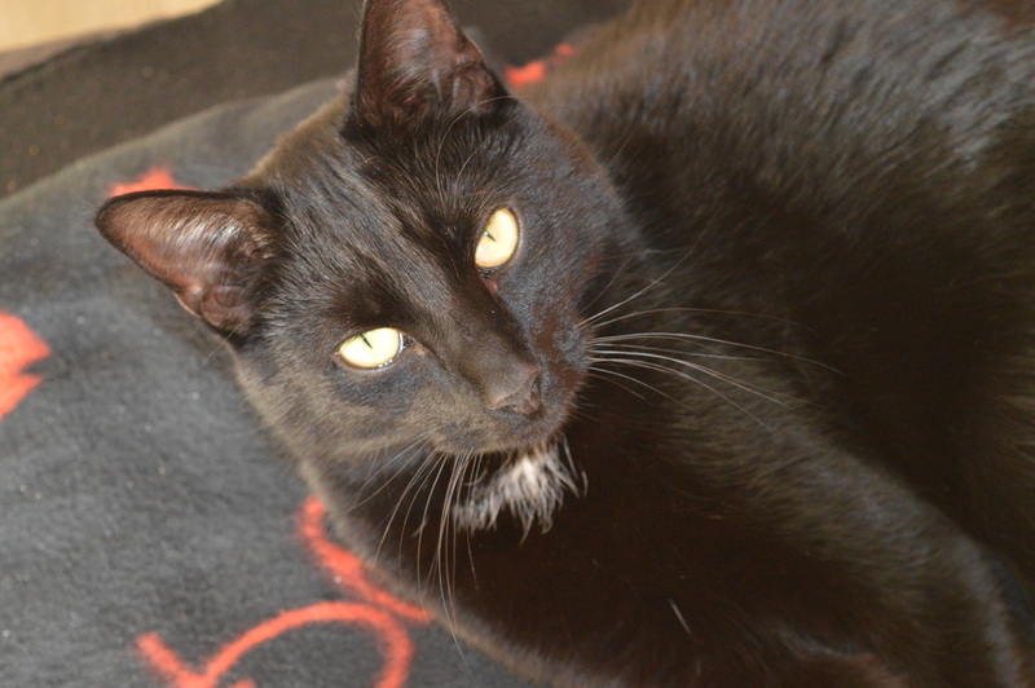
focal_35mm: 72
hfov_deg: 28.1
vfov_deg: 18.9
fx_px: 2068
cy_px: 344
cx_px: 518
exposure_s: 1/60
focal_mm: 48
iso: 2500
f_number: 5.3
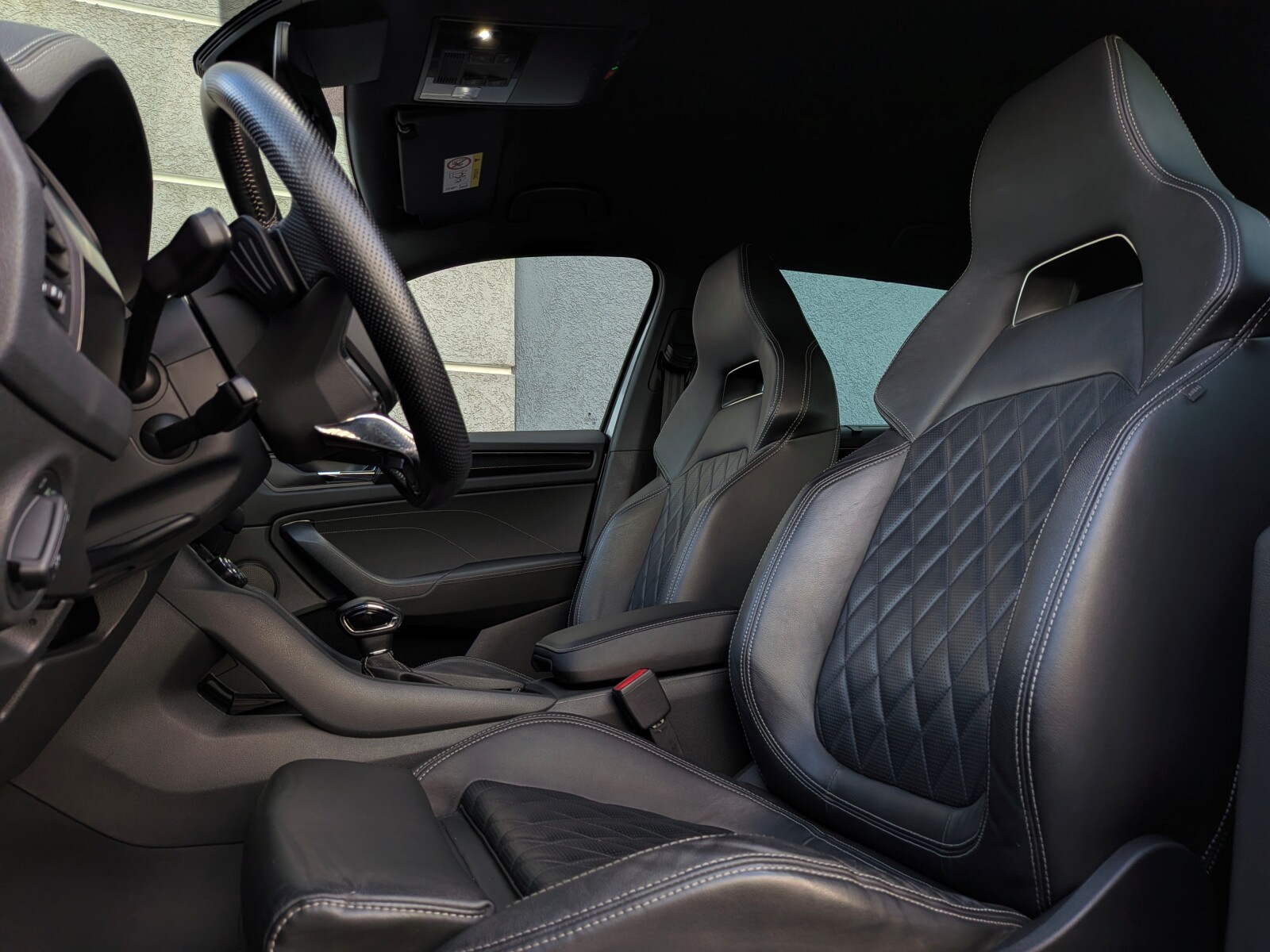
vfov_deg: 56.8
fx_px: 881
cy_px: 476
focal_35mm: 24
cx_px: 635
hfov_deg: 71.6
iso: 30
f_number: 1.7
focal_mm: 4.53
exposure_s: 1/191
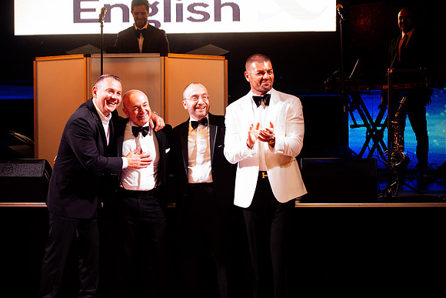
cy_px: 149
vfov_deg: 19.5
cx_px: 223
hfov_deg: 28.8
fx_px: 867
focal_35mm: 70
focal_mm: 70
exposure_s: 1/200
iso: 2000
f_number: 2.8
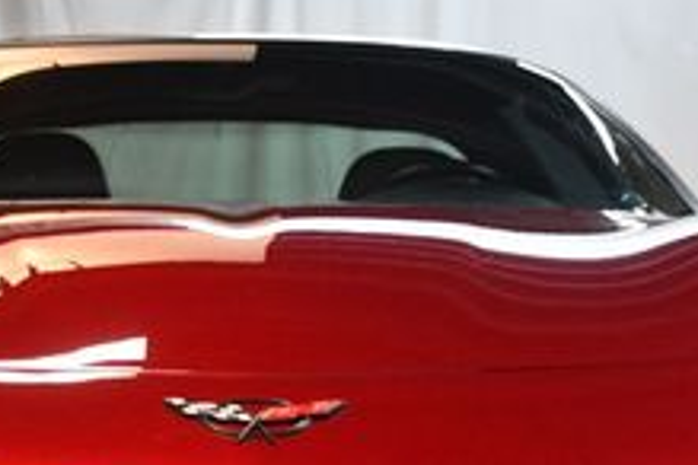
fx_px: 2268
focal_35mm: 117
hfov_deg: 17.4
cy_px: 465
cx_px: 214
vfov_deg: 11.6
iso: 2000
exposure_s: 1/125
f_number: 4
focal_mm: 27
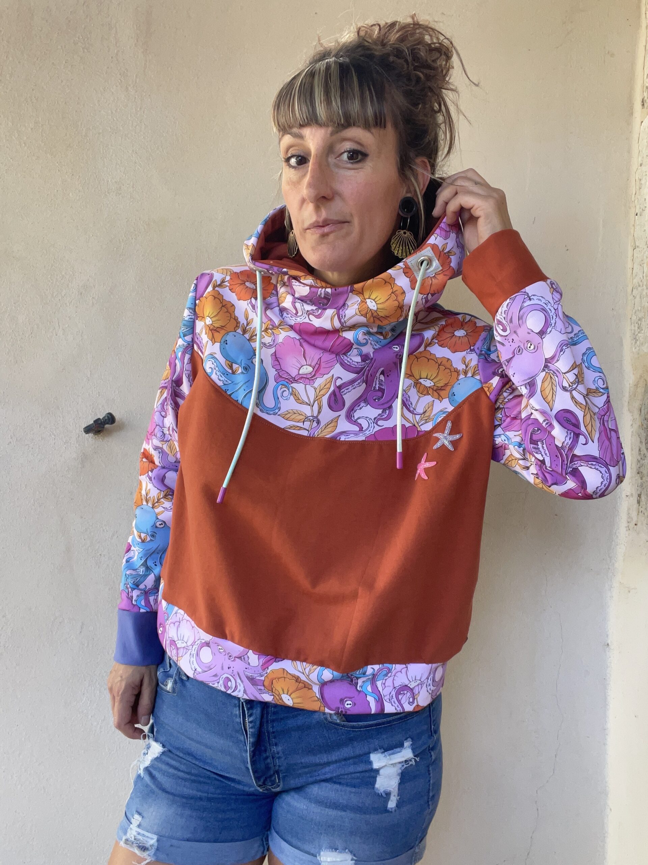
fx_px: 749
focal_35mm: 30
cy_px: 432
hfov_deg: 46.8
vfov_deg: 60.0
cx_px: 324
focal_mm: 2.71
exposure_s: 1/82
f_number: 2.2
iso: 100
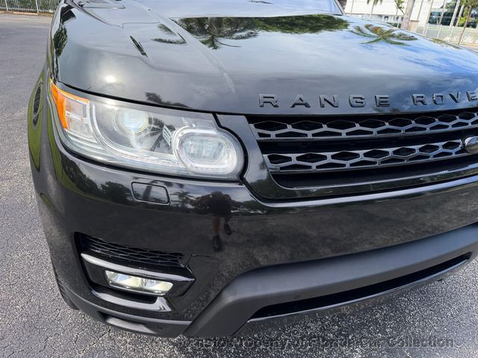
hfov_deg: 71.6
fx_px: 331
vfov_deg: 56.8
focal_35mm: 24
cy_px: 179
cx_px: 239
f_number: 1.78
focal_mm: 6.76
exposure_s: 1/1410
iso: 100
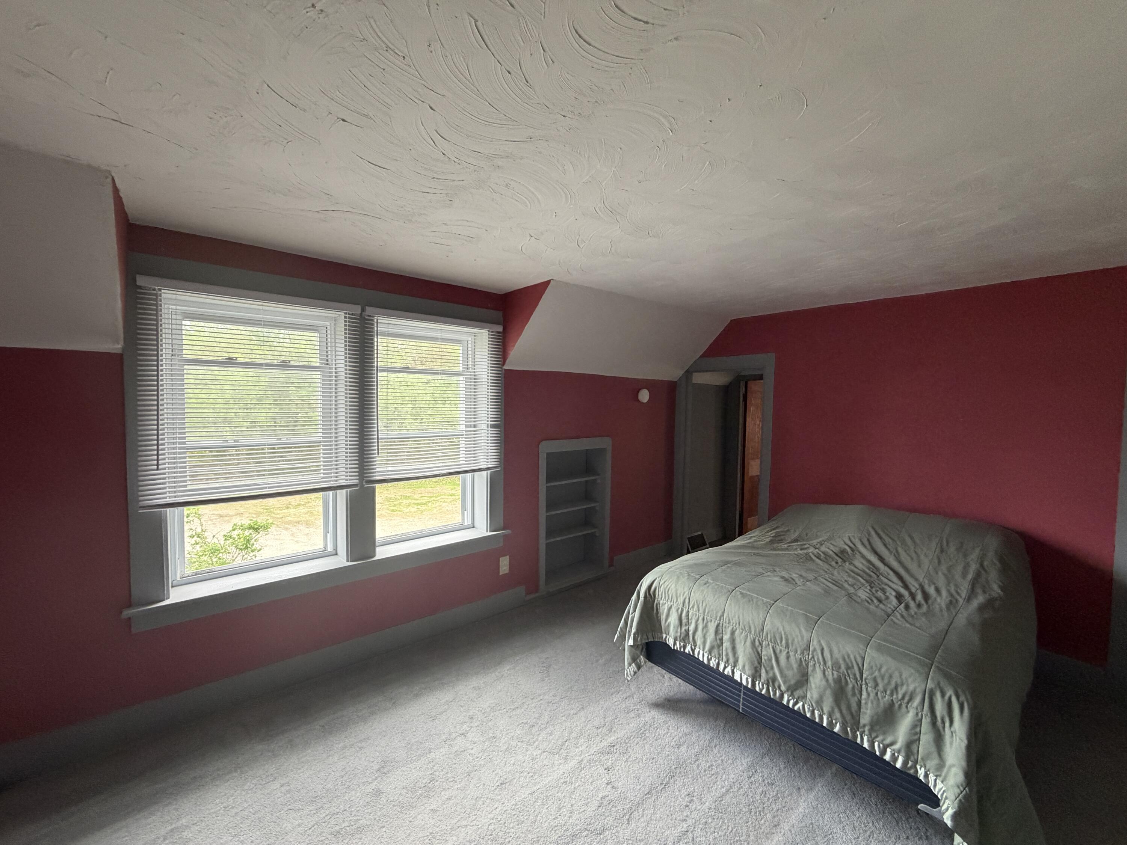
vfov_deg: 85.7
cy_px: 422
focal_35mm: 14
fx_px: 456
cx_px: 564
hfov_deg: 102.1
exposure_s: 1/67
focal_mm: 2.22
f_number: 2.2
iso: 320
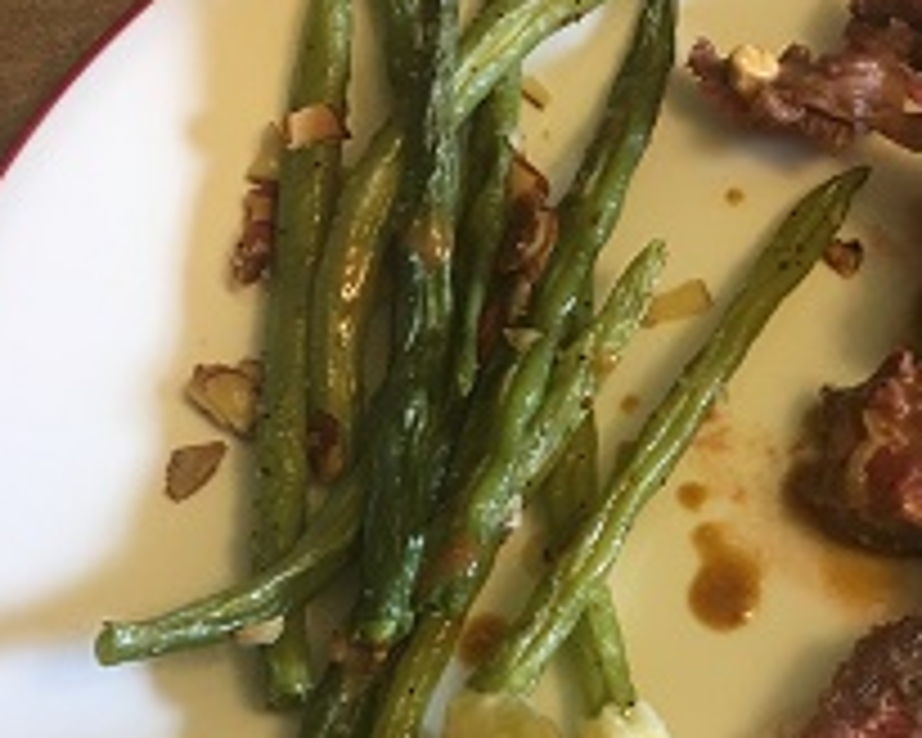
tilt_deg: -72.0
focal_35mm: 69
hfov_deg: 26.8
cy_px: 655
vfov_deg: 21.7
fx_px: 1883
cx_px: 792
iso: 40
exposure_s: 1/15
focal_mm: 4.15
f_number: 2.2
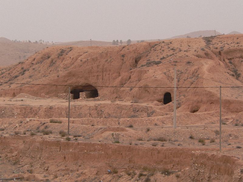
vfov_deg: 5.8
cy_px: 91
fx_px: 1790
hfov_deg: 7.8
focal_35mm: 255
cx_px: 122
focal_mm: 42.4
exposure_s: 1/500
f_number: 5.2
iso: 80
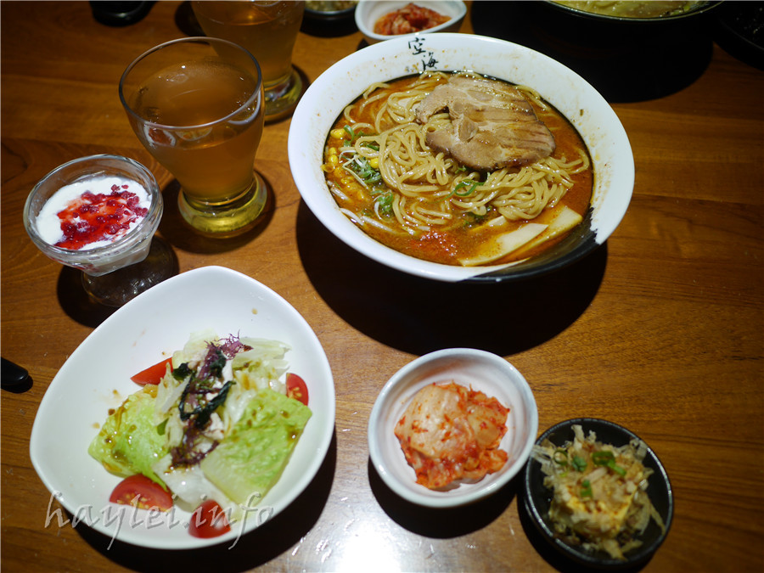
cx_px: 382
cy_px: 286
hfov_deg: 60.0
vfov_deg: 46.8
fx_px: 662
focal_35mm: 30
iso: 200
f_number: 1.8
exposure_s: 1/125
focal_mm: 15
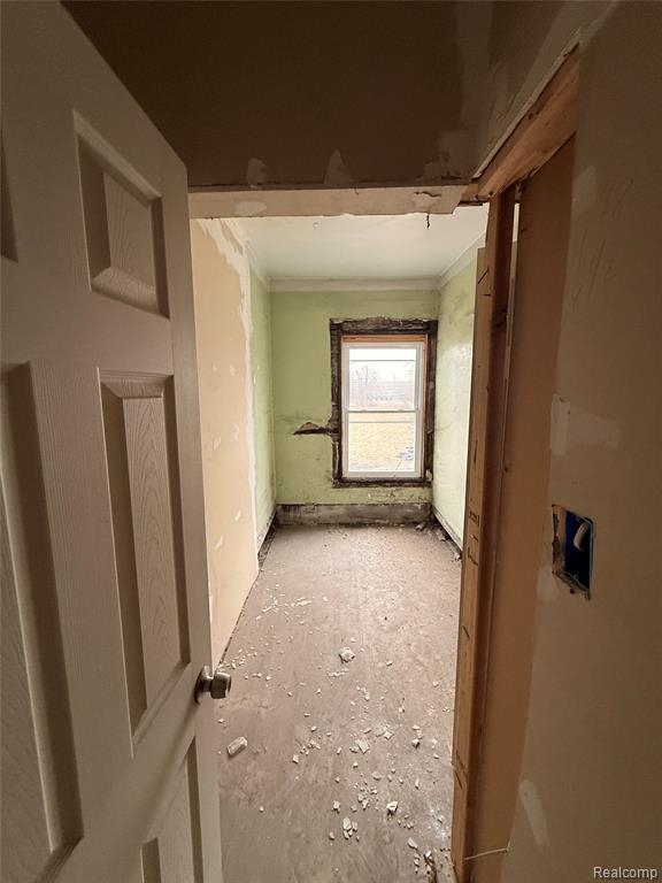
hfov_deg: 85.7
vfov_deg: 102.1
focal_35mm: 14
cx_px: 331
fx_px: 357
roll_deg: -0.2
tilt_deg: -8.0
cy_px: 442
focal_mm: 2.22
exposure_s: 1/99
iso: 200
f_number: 2.2
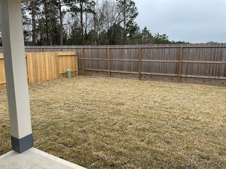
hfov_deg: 67.3
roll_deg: -0.4
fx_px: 170
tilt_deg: -10.0
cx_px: 113
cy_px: 84
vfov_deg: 53.1
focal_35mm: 26
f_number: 1.6
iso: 32
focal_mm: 4.2
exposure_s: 1/861
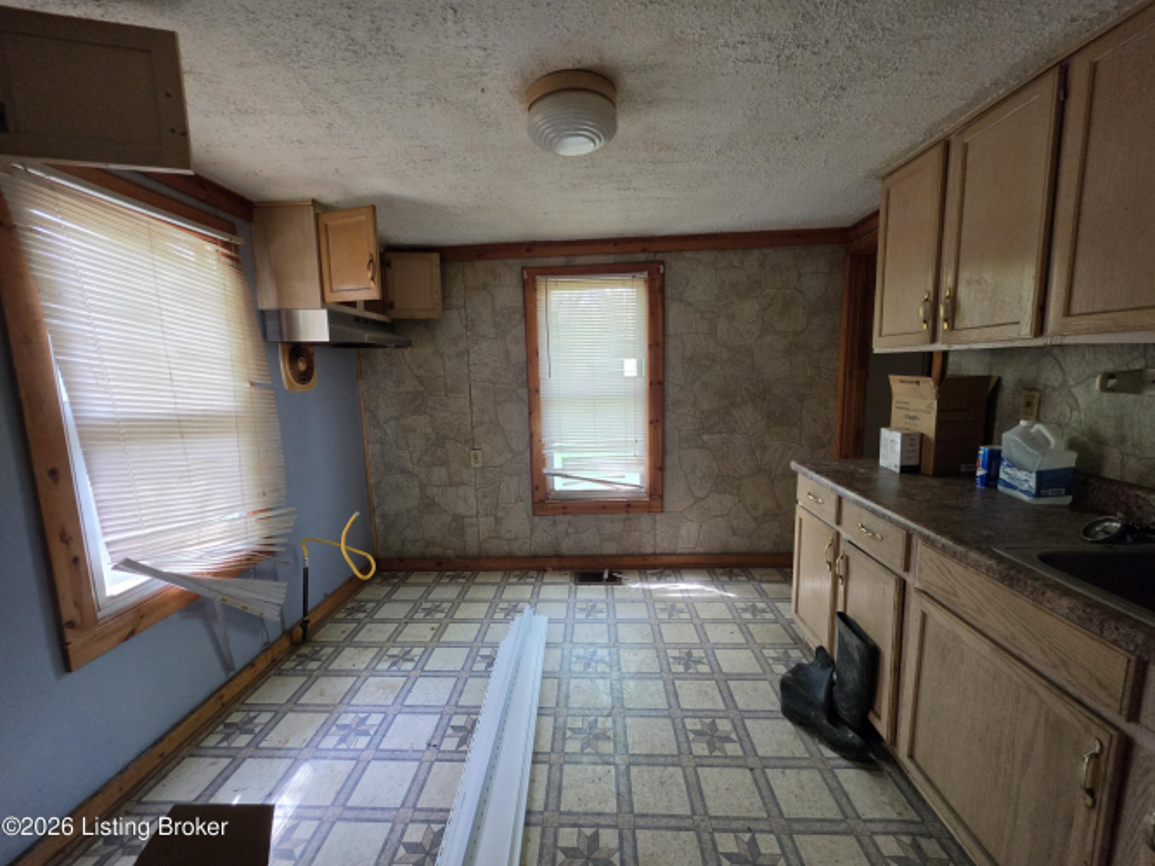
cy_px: 433
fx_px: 434
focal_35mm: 13
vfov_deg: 89.9
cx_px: 578
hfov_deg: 106.2
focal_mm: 2.2
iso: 250
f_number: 1.9
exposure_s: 1/60
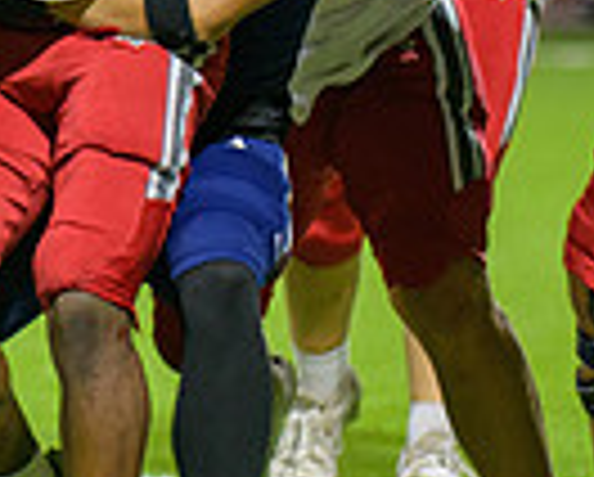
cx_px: -216
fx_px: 11602
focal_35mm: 659
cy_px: -25
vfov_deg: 2.4
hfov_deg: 2.9
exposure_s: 1/250
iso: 2000
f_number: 2.8
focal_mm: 160
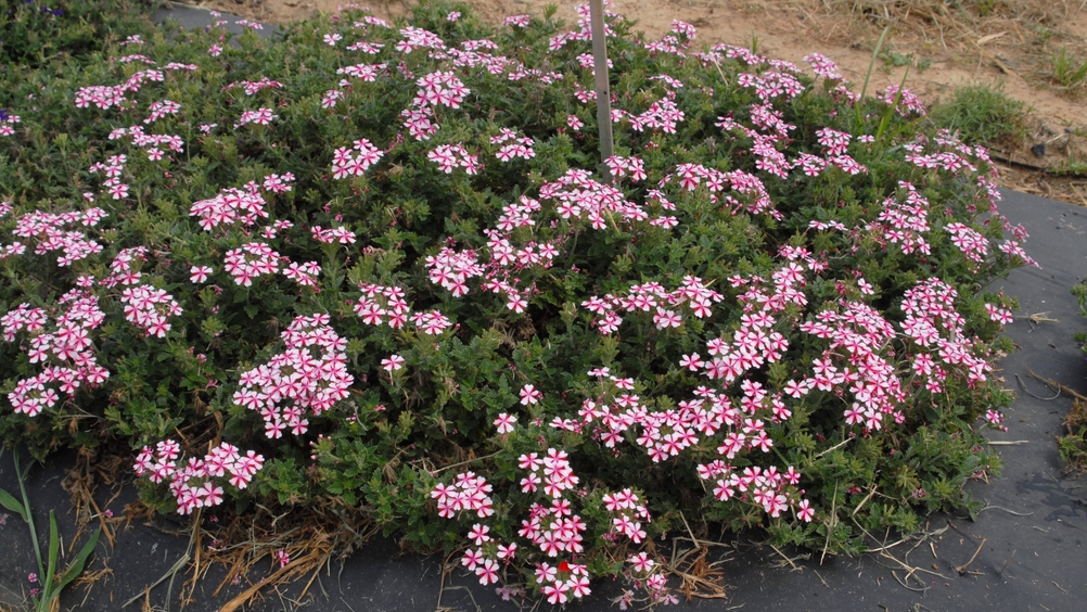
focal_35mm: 45
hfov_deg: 45.5
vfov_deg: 26.5
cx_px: 544
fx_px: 1297
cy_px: 346
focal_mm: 28
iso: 400
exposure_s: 1/350
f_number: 10
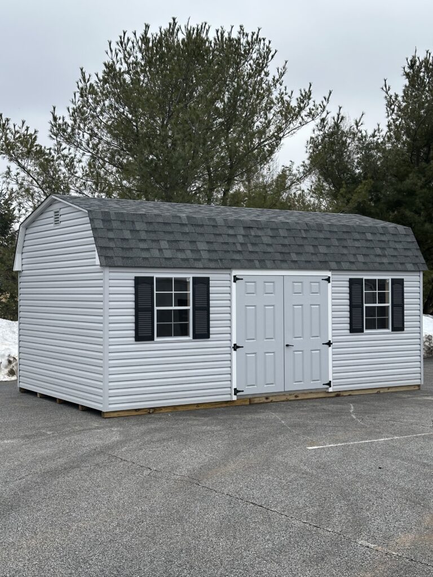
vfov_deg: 39.7
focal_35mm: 48
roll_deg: +2.0
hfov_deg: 30.3
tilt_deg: +0.5
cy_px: 288
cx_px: 216
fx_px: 801
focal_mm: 6.86
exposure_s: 1/1953
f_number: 1.78
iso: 64
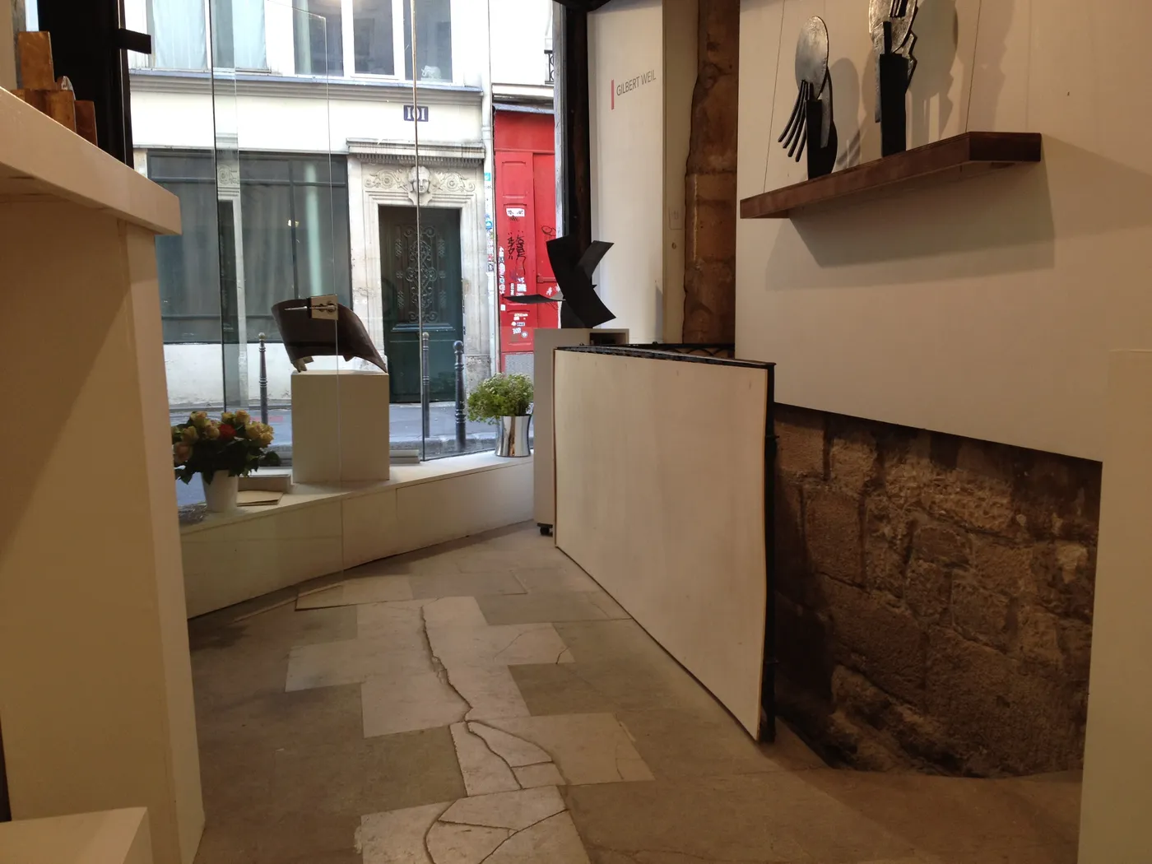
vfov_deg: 40.7
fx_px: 1165
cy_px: 432
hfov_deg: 52.6
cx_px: 576
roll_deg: -0.7
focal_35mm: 35
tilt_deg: -6.5
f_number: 2.4
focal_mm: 4.28
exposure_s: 1/50
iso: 64
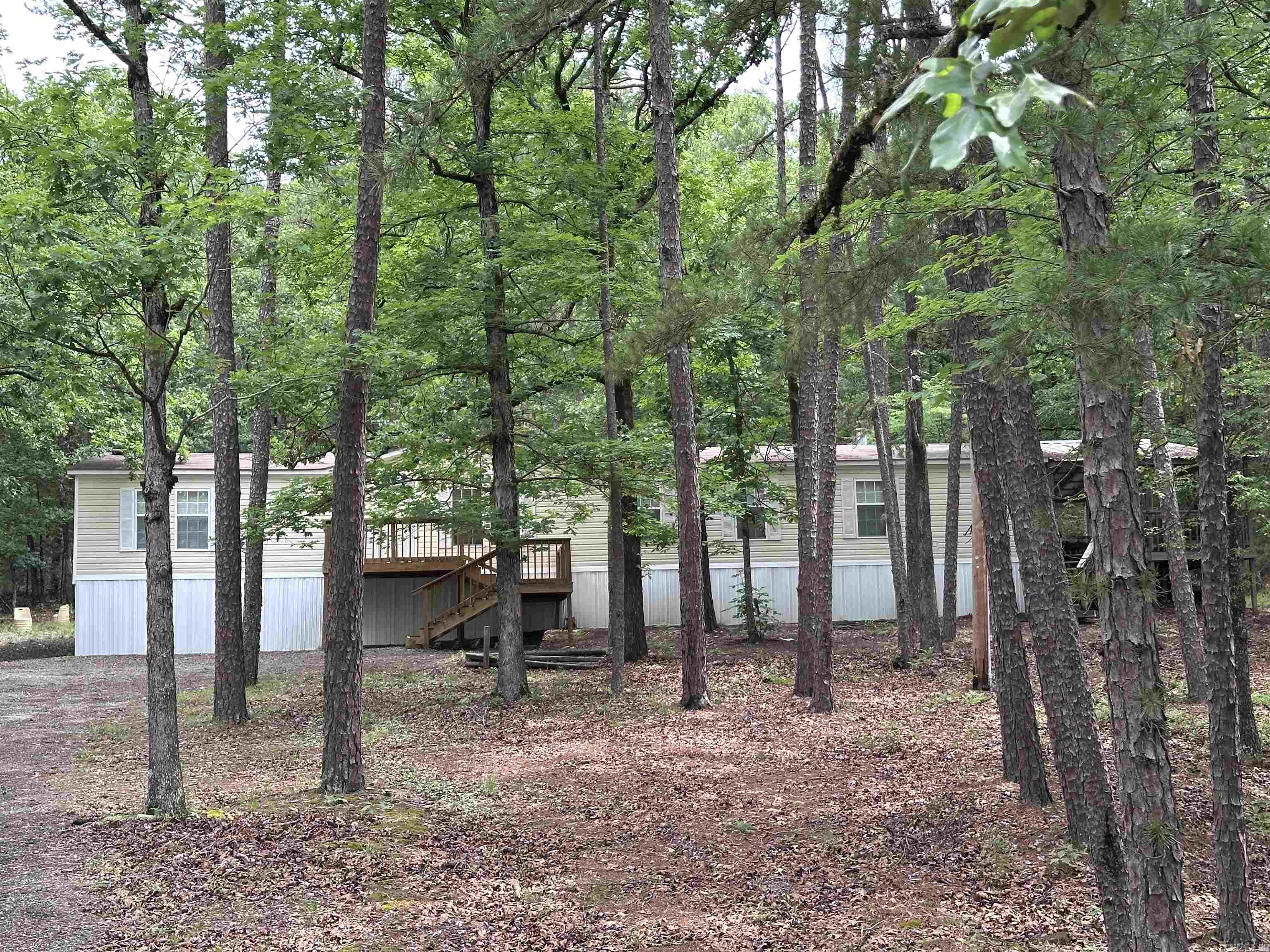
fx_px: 1761
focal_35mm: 48
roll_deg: +0.4
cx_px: 635
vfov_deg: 30.3
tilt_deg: +6.0
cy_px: 476
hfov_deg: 39.7
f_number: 1.78
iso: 64
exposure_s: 1/404
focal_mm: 6.86
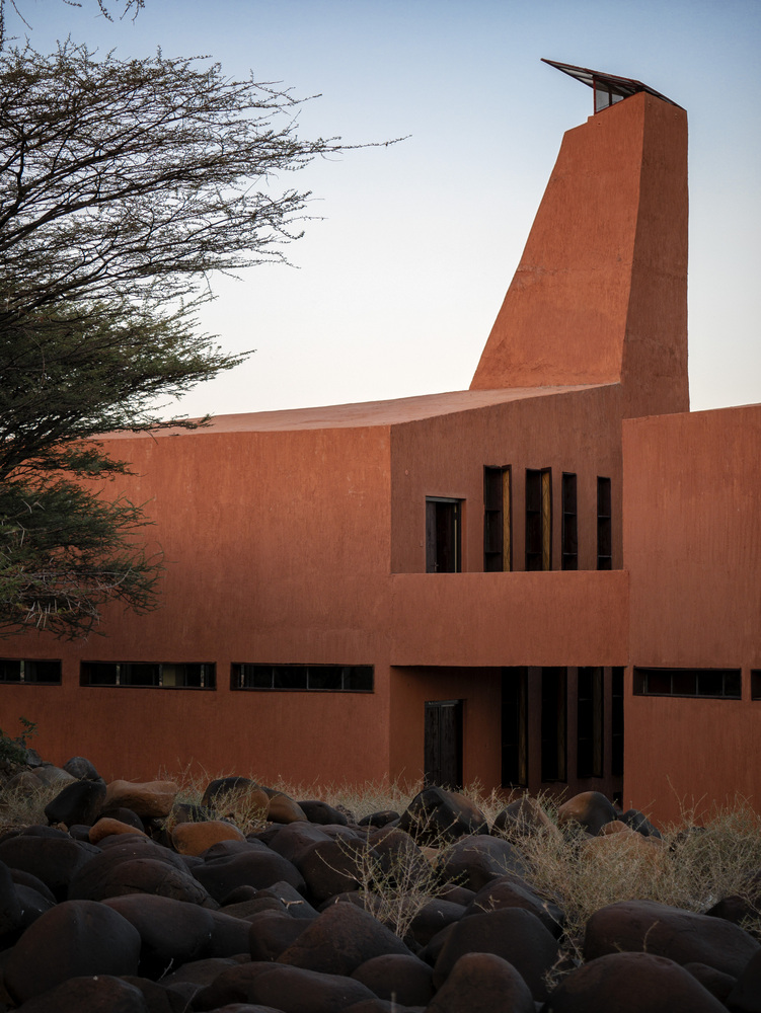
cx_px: 380
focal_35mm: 90
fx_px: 2636
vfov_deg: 21.8
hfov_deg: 16.4
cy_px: 506
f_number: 4
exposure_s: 1/125
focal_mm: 45
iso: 100
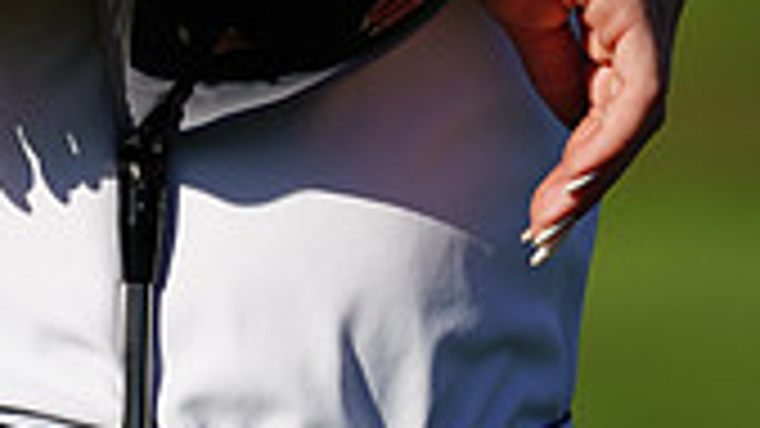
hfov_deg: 1.6
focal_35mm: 1316
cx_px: 205
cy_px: -545
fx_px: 26516
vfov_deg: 0.9
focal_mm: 367
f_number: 6.3
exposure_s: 1/500
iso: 100
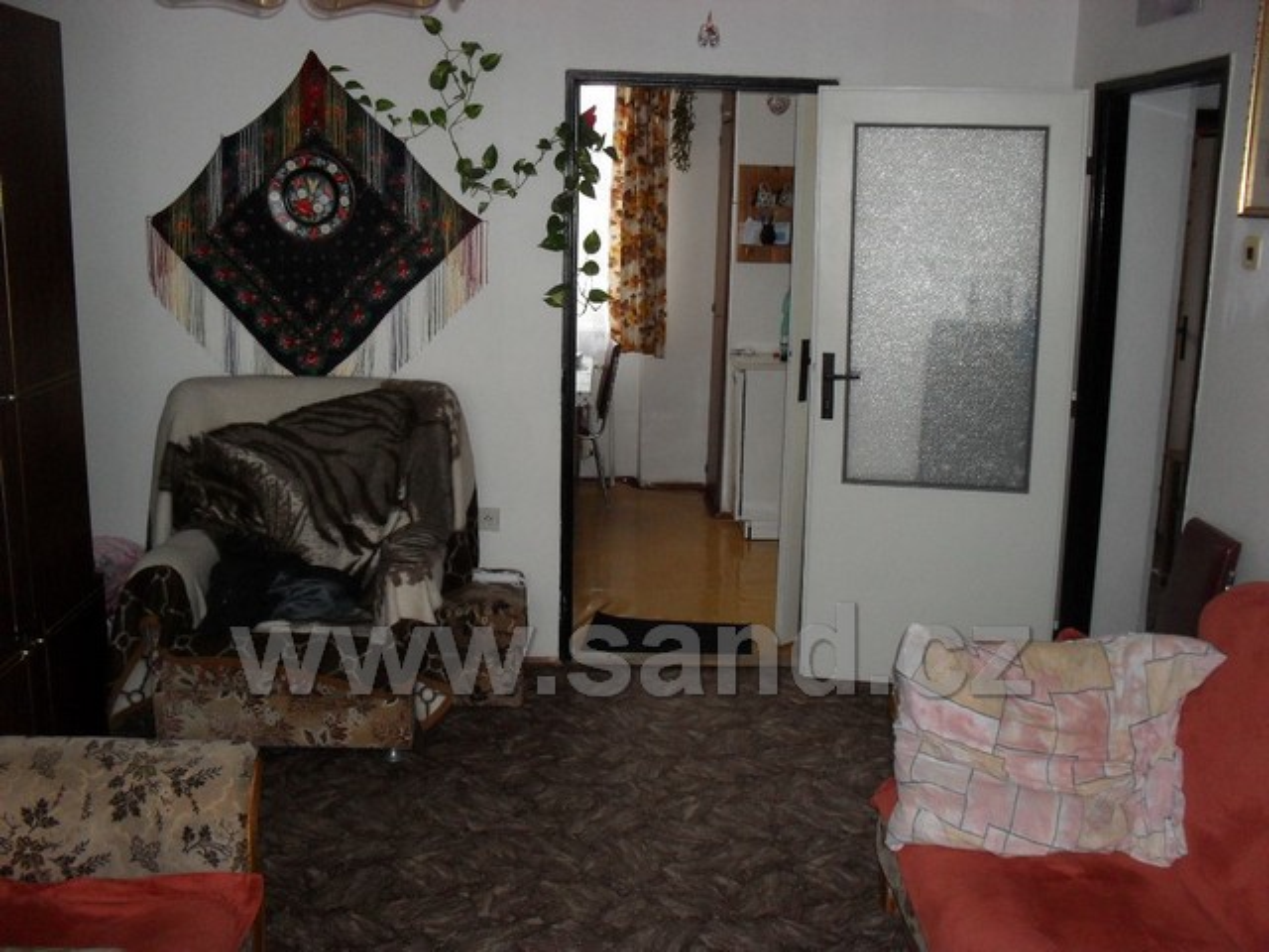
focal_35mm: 35
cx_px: 634
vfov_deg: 40.7
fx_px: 1283
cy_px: 476
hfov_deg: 52.6
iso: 200
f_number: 3.2
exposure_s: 1/45
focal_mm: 6.3
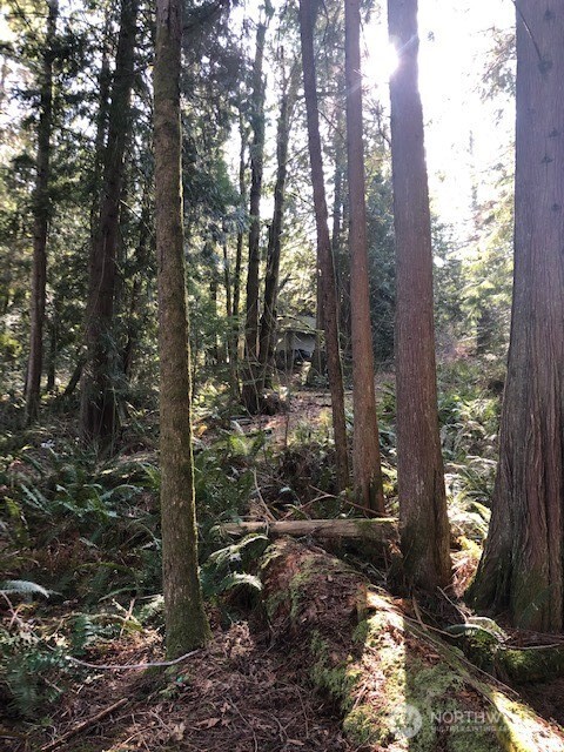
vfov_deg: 63.4
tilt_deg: +8.4
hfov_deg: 49.7
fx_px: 608
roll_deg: -2.3
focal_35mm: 28
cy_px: 376
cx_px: 282
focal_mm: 4
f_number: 1.8
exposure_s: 1/30
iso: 32
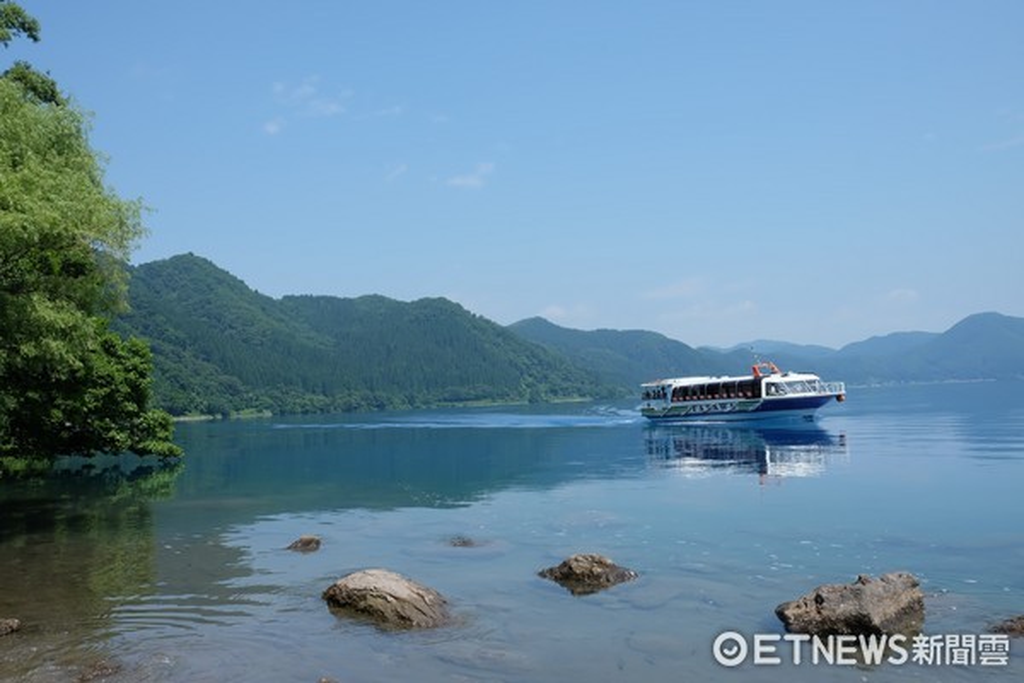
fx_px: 825
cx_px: 512
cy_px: 342
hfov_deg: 63.7
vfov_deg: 45.0
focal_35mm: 29
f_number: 10
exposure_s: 1/350
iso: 400
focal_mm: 19.6
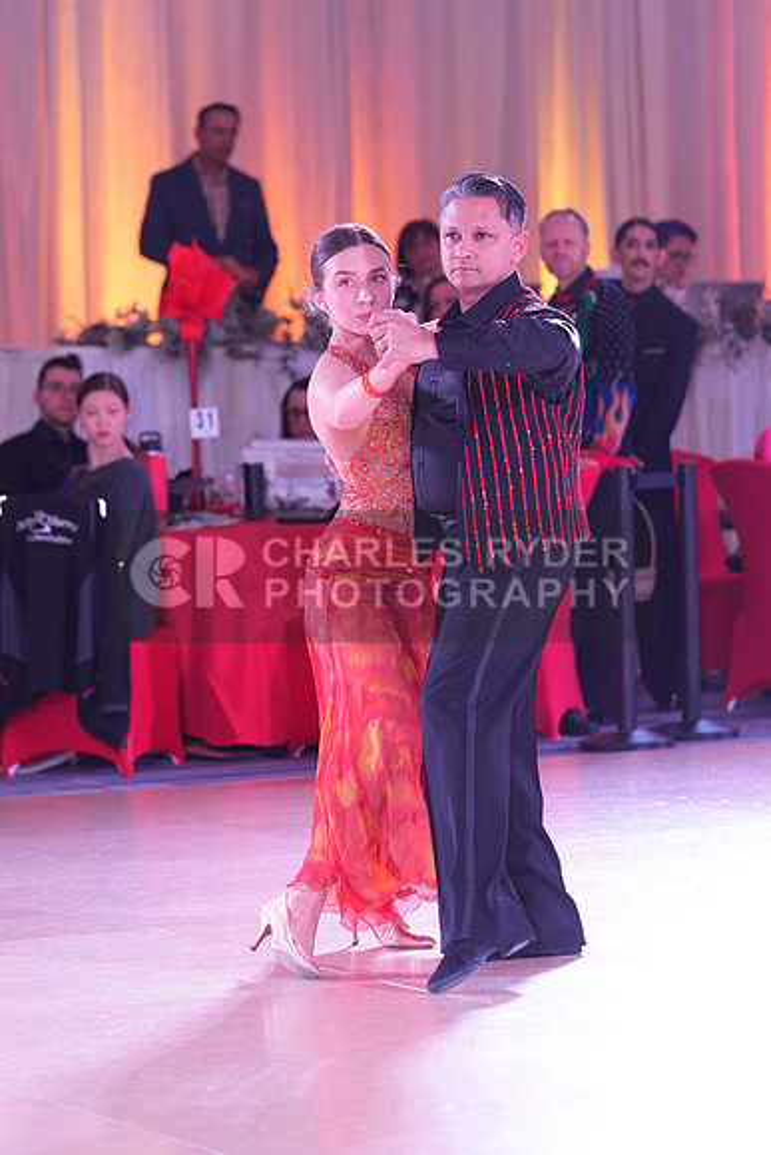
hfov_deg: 9.0
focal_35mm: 153
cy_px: 578
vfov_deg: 13.4
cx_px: 386
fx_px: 4912
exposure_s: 1/200
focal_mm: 153
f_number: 4
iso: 1600
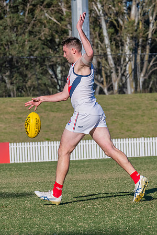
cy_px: 116
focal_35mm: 440
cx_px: 73
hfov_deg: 3.1
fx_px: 2878
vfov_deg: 4.7
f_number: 14
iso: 800
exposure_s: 1/1250
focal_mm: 270
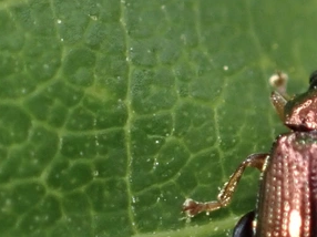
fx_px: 2050
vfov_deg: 6.6
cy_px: 167
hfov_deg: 8.8
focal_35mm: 224
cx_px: 339
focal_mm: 18
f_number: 4.9
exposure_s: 1/100
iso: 500
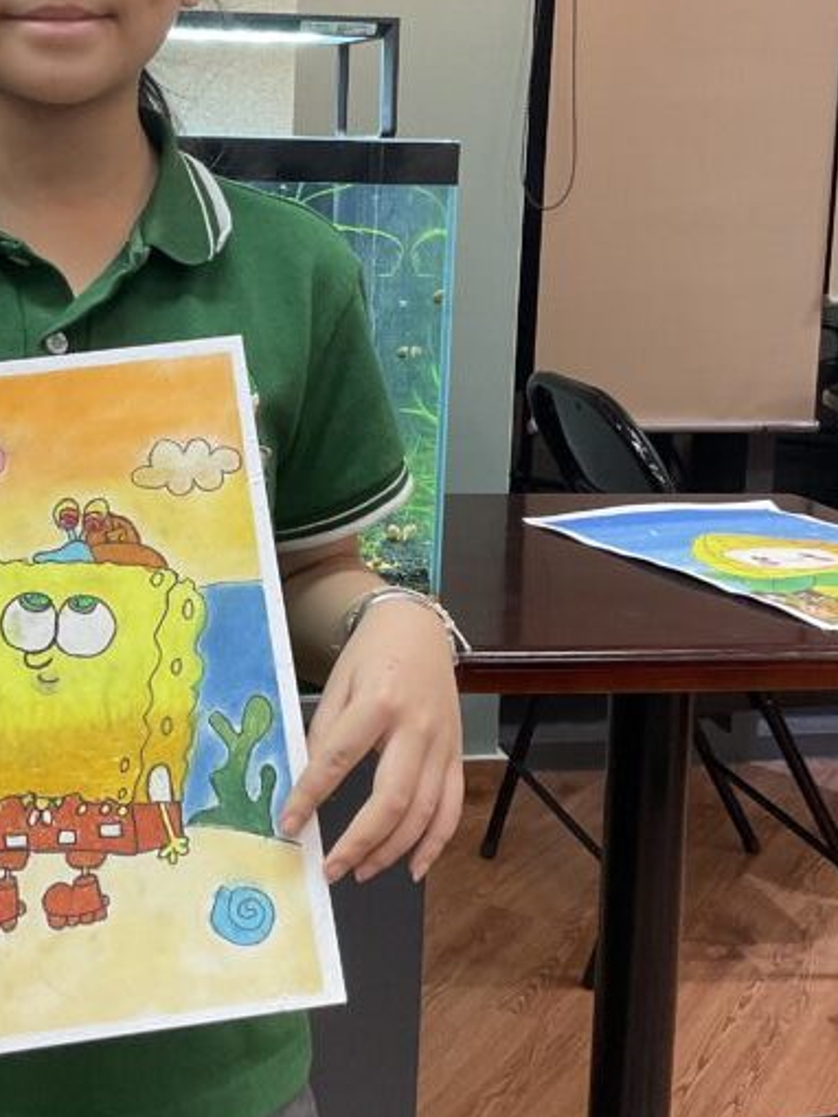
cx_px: 134
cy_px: 373
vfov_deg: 33.5
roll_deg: -2.2
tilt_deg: -7.6
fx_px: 1839
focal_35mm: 57
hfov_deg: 25.1
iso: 64
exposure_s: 1/104
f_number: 1.8
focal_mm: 3
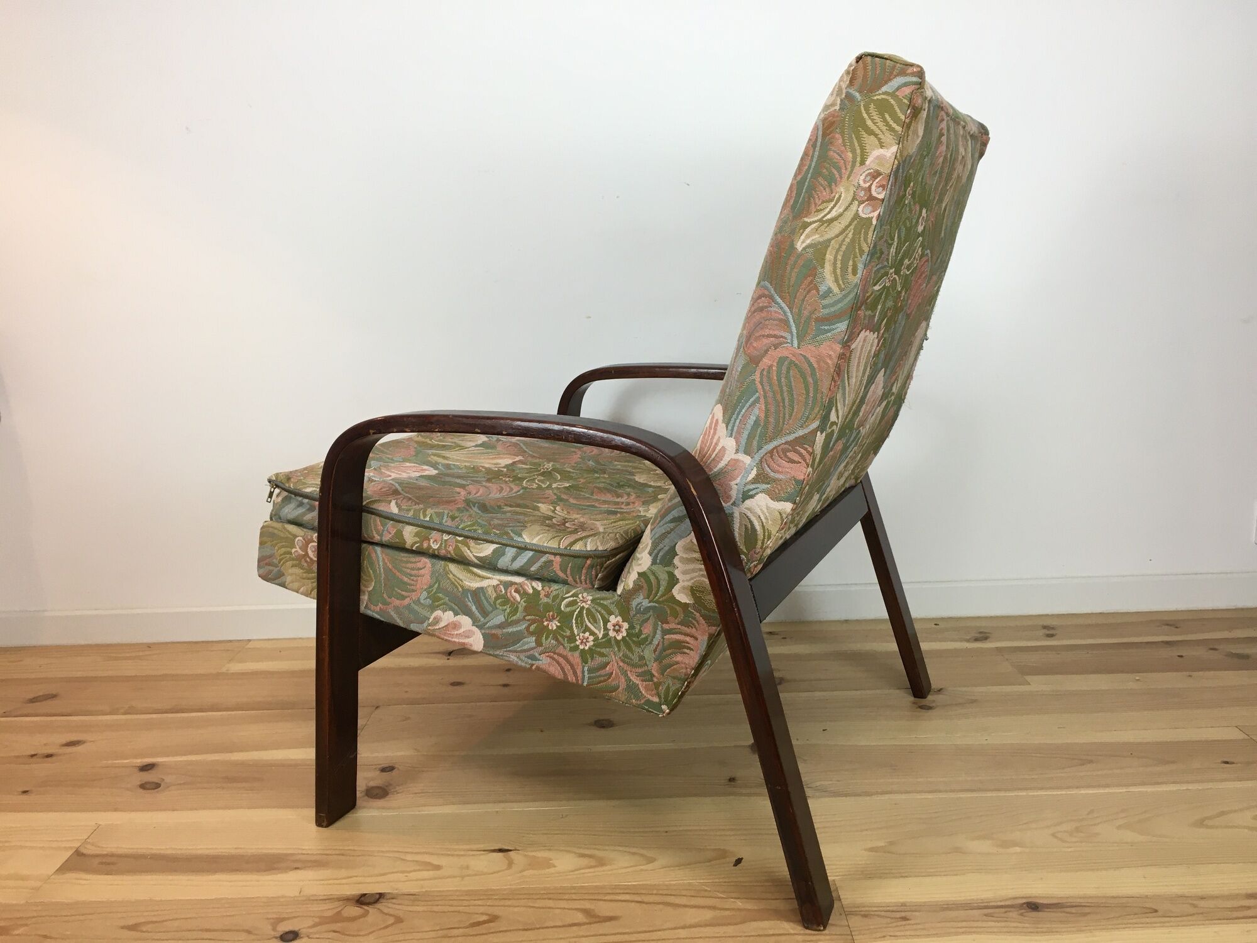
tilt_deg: -11.6
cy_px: 472
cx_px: 628
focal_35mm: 29
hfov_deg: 61.7
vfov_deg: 48.2
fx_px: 1053
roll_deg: +2.1
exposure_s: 1/33
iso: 32
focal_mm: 4.15
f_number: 2.2
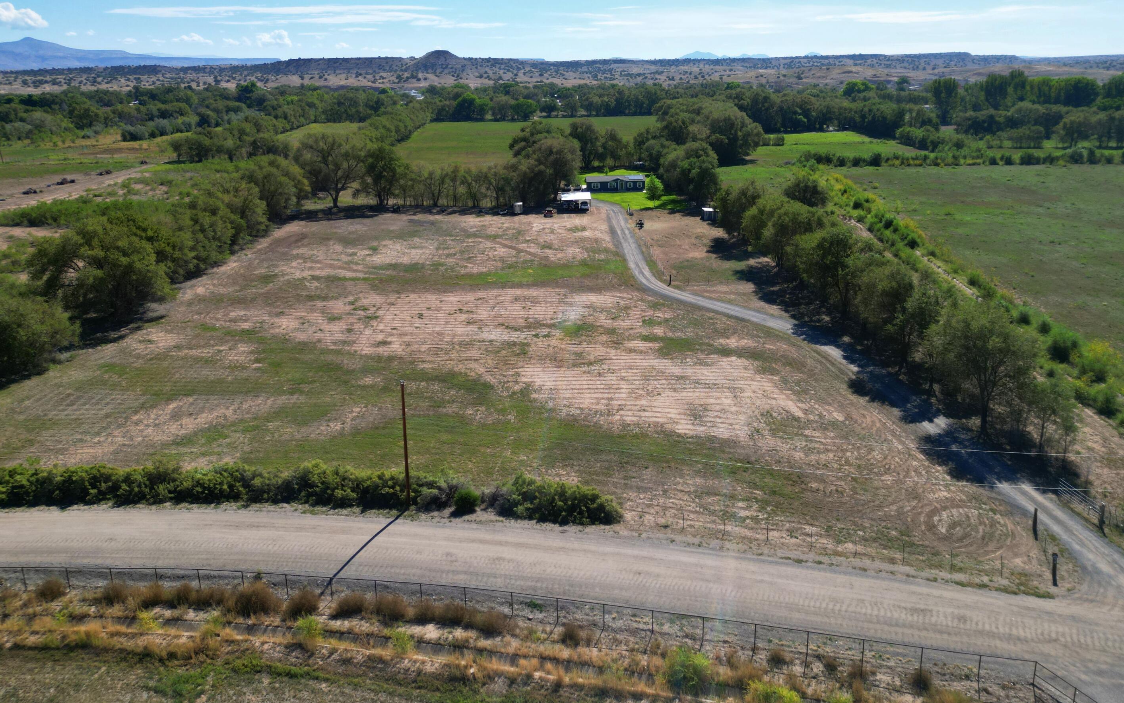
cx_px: 583
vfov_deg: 45.8
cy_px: 282
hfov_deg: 68.4
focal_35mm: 27
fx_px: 827
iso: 200
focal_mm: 6.72
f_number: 1.7
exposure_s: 1/4000
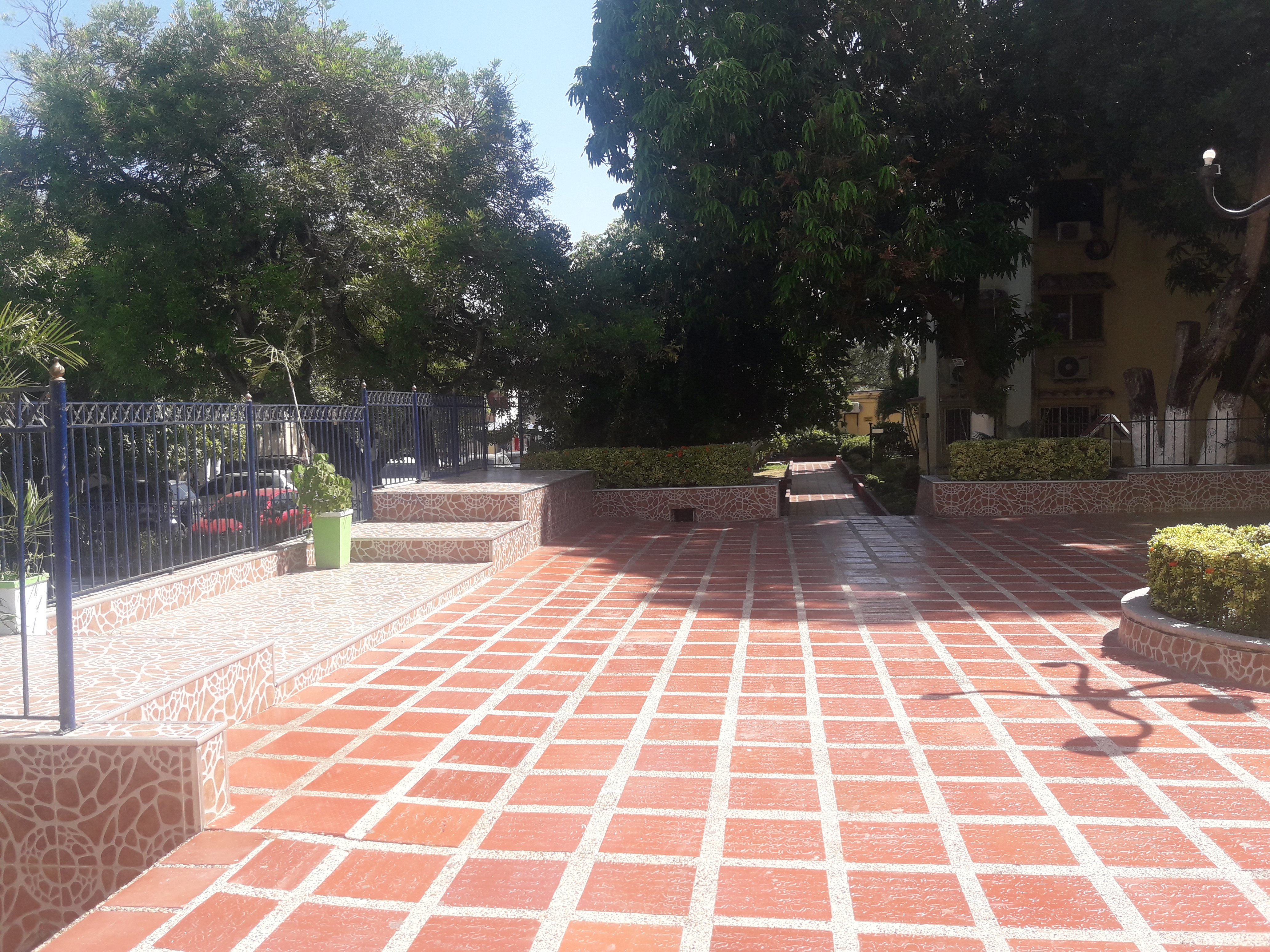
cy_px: 476
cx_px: 635
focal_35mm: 28
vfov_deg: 49.7
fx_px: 1027
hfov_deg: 63.4
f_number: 1.9
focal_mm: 3.7
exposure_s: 1/769
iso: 40
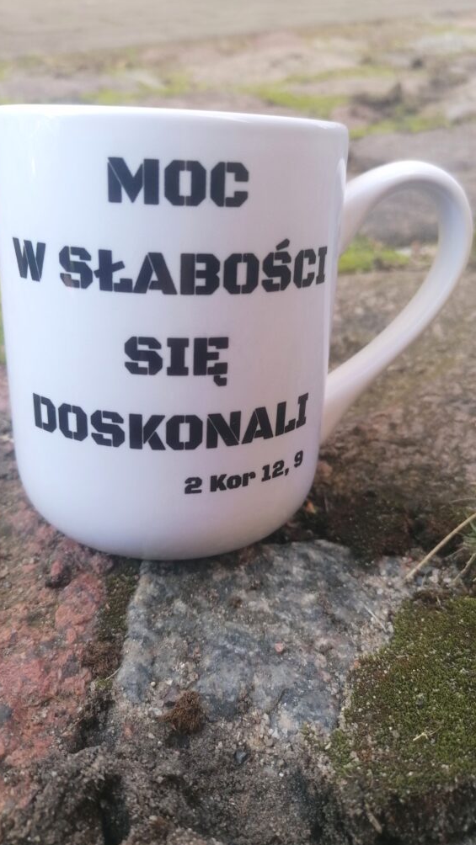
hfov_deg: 38.9
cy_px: 426
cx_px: 247
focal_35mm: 30
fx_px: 673
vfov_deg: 64.3
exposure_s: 1/100
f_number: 1.8
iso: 50
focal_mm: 4.75
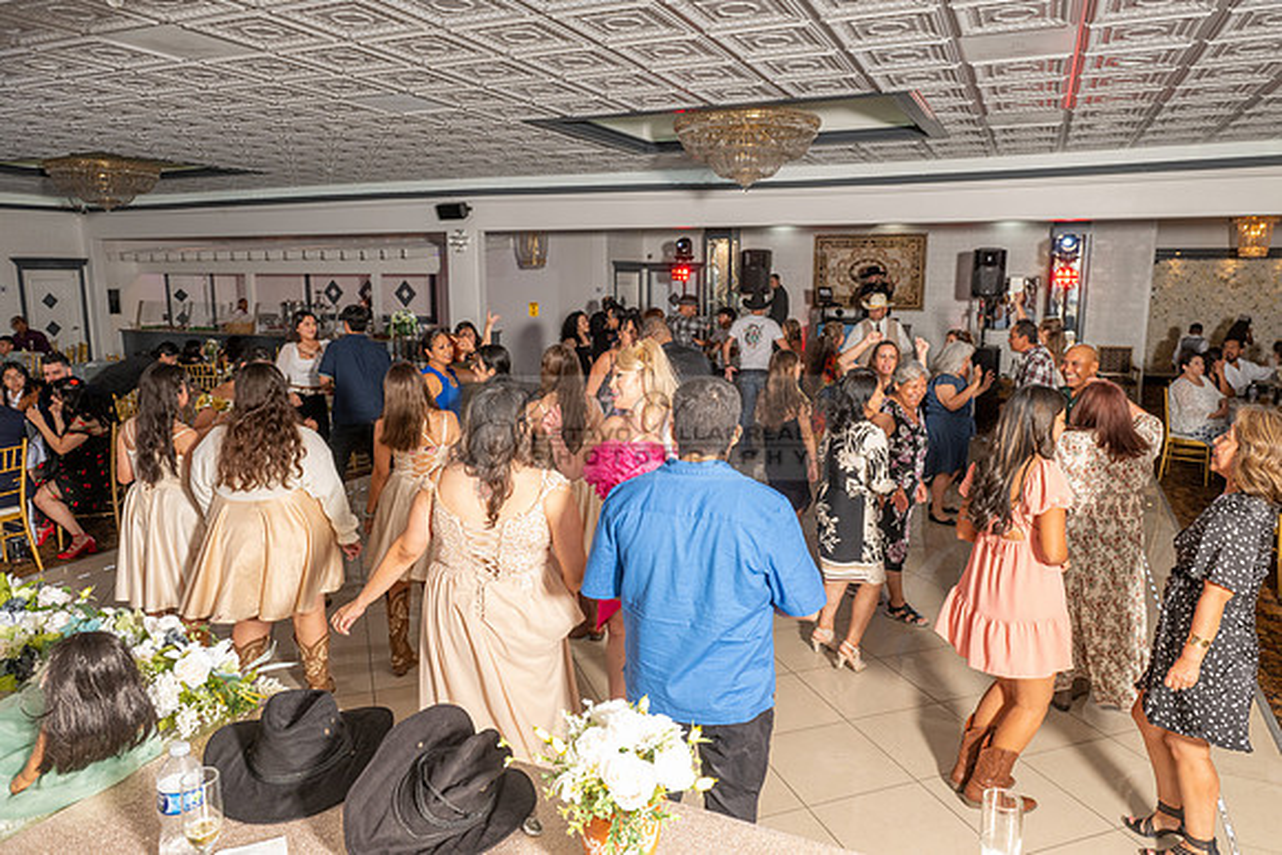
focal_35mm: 24
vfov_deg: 53.2
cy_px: 428
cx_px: 641
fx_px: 855
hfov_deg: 73.7
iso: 800
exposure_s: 1/200
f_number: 7.1
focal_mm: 24
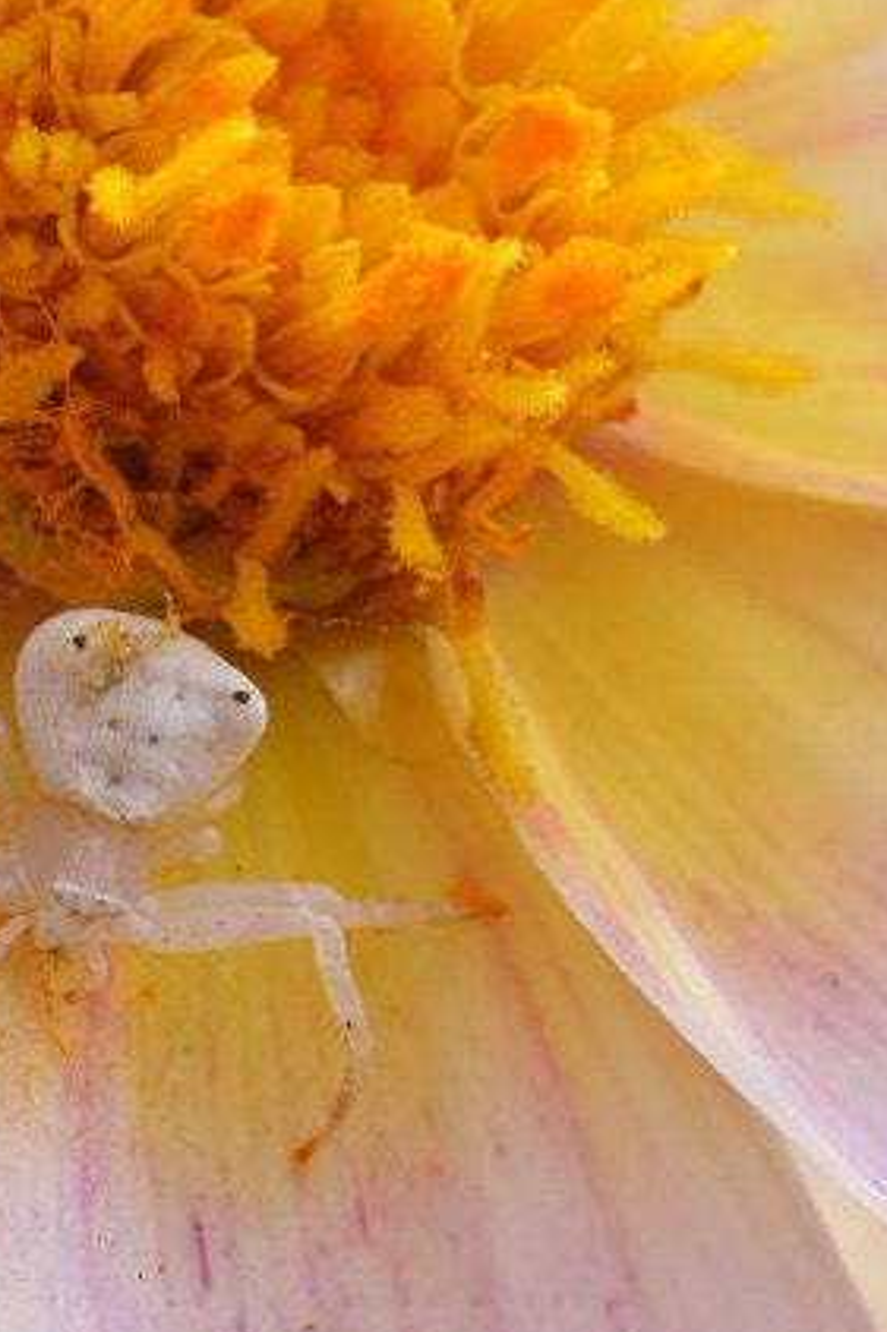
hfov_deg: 5.0
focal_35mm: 273
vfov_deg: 7.5
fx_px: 10097
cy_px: 1177
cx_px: 279
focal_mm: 48
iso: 200
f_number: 9
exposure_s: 1/320
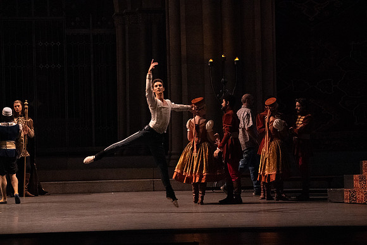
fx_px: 1540
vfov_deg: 9.1
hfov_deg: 13.6
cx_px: 184
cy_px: 122
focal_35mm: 151
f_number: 6.3
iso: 25600
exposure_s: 1/320
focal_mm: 151
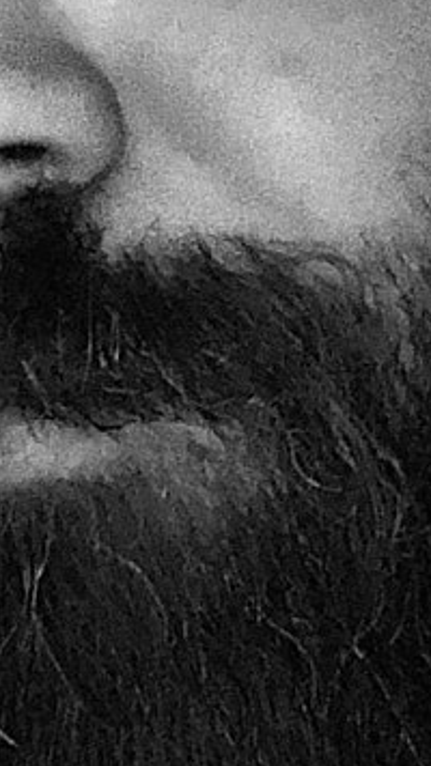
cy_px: 364
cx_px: 190
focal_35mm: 157
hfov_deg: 7.7
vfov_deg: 13.7
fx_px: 3193
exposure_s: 1/16
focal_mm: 2.87
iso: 640
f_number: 2.2
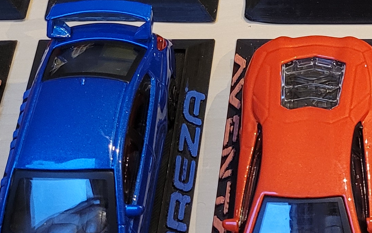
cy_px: 7
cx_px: 408
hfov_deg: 19.5
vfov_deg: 12.7
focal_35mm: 102
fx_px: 1034
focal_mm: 5.4
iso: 400
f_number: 1.8
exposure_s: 1/50
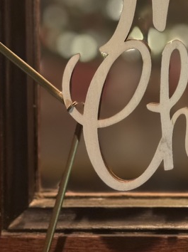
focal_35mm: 139
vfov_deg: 13.9
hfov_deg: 10.4
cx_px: 238
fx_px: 1008
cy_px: -17
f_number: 1.78
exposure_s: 1/25
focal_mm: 6.86
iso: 400
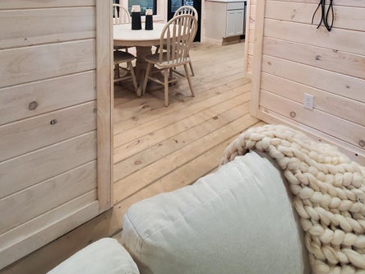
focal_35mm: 25
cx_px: 192
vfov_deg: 47.4
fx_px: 264
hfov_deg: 69.3
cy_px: 12
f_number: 2.2
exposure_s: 1/60
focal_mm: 1.8
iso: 400
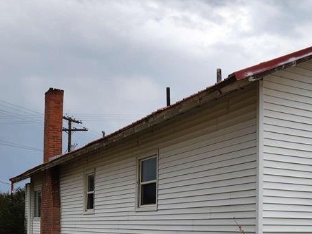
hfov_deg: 35.4
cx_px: 258
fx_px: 469
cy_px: 220
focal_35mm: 52
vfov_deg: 26.9
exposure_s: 1/582
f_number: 1.8
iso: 20
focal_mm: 5.4
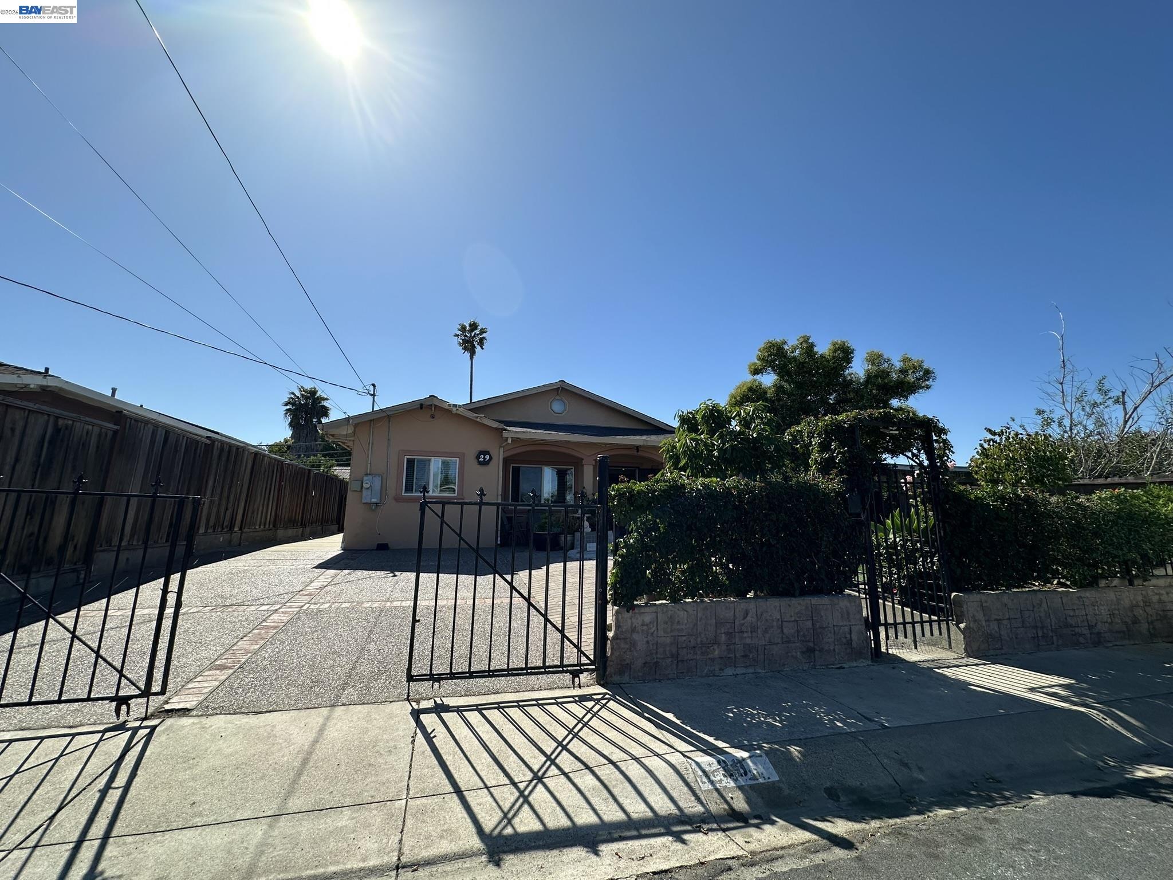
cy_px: 440
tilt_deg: +10.4
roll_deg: -0.4
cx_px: 586
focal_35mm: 14
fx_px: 474
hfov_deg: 102.1
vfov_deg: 85.7
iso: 50
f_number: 2.2
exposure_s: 1/1984
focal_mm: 2.22
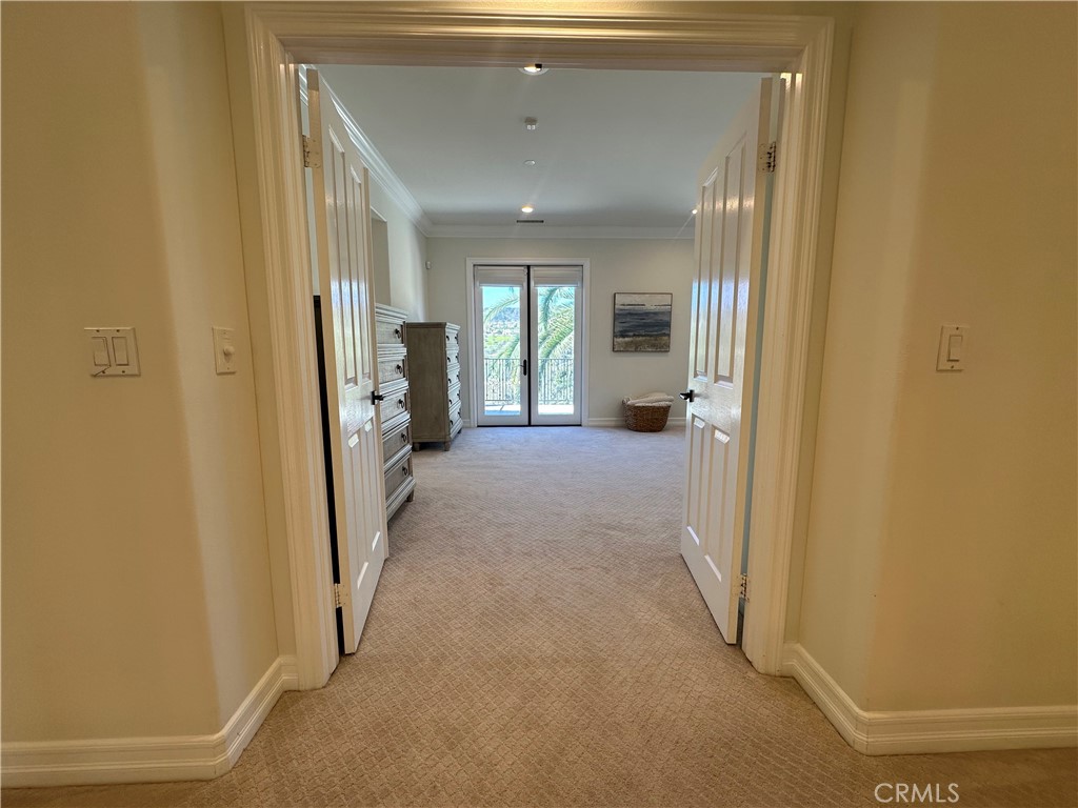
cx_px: 539
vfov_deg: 85.7
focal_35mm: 14
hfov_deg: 102.1
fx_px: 436
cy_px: 404
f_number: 2.2
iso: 64
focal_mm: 2.22
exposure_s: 1/120
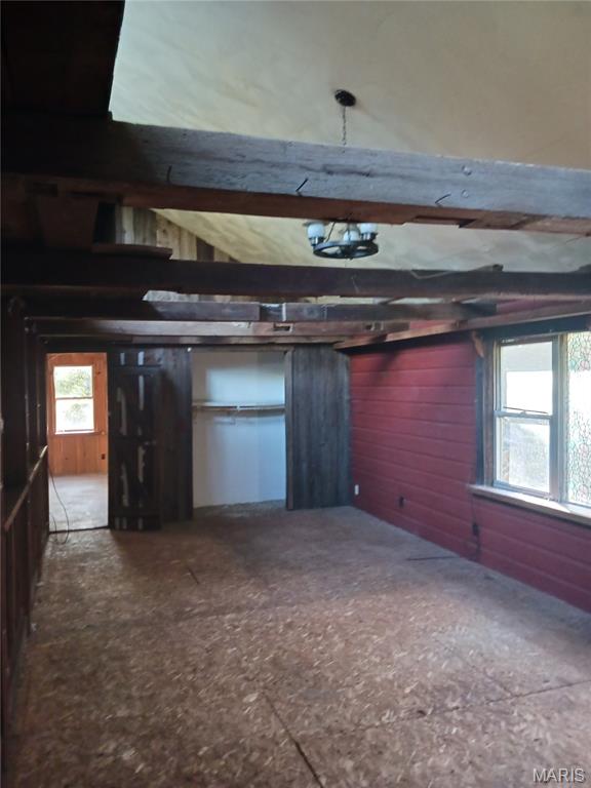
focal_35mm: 27
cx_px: 296
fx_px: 615
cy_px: 394
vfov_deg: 65.3
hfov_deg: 51.4
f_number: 1.8
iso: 500
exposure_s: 1/20
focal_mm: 4
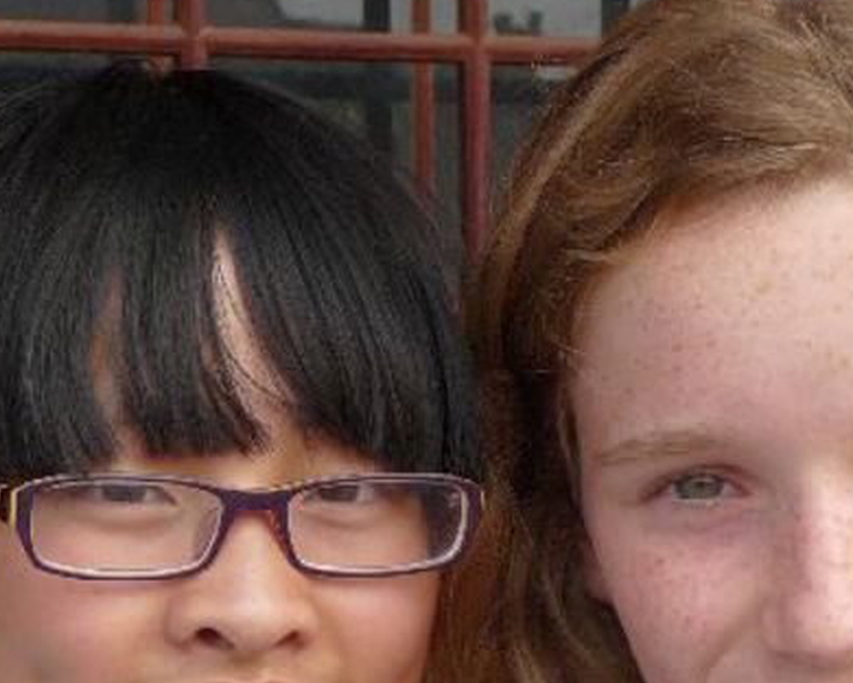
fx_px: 3560
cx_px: 531
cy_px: 790
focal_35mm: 141
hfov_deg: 13.7
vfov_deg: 10.8
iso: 100
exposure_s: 1/250
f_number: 4.3
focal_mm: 9.3
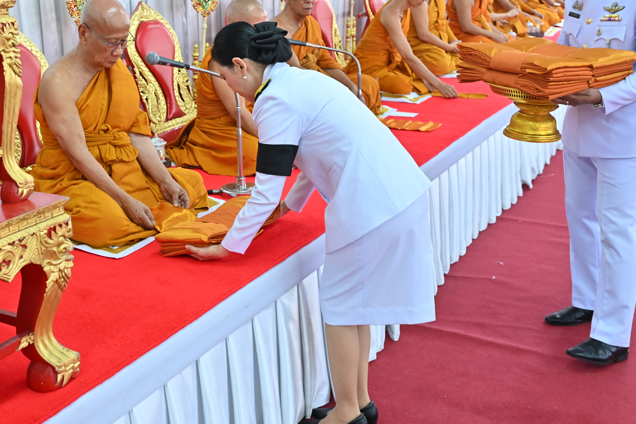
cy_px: 145
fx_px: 813
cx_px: 224
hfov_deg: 42.3
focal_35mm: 46
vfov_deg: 29.1
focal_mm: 30
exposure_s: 1/200
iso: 1250
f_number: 4
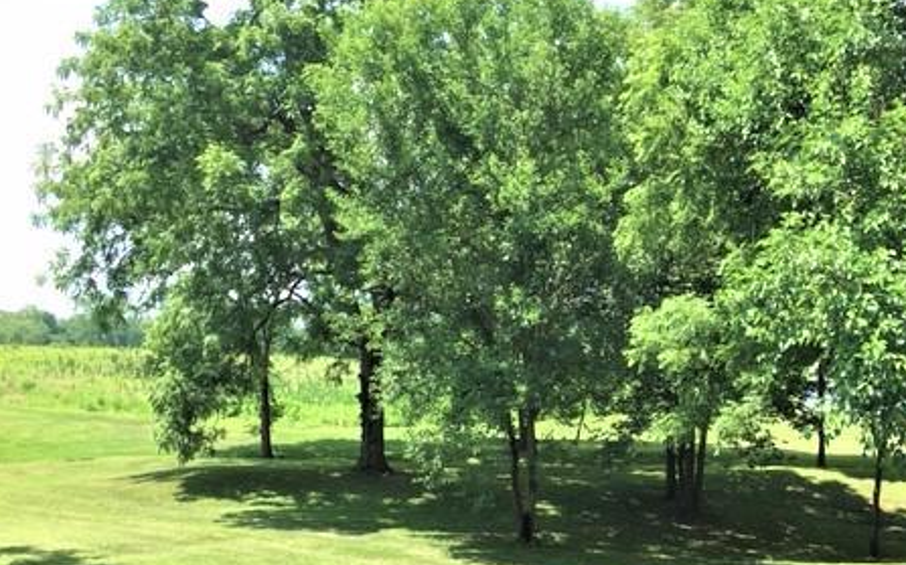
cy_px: 425
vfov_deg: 28.7
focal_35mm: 44
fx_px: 1086
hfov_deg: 45.0
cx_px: 545
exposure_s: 1/527
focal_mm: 4.15
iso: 25
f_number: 2.2
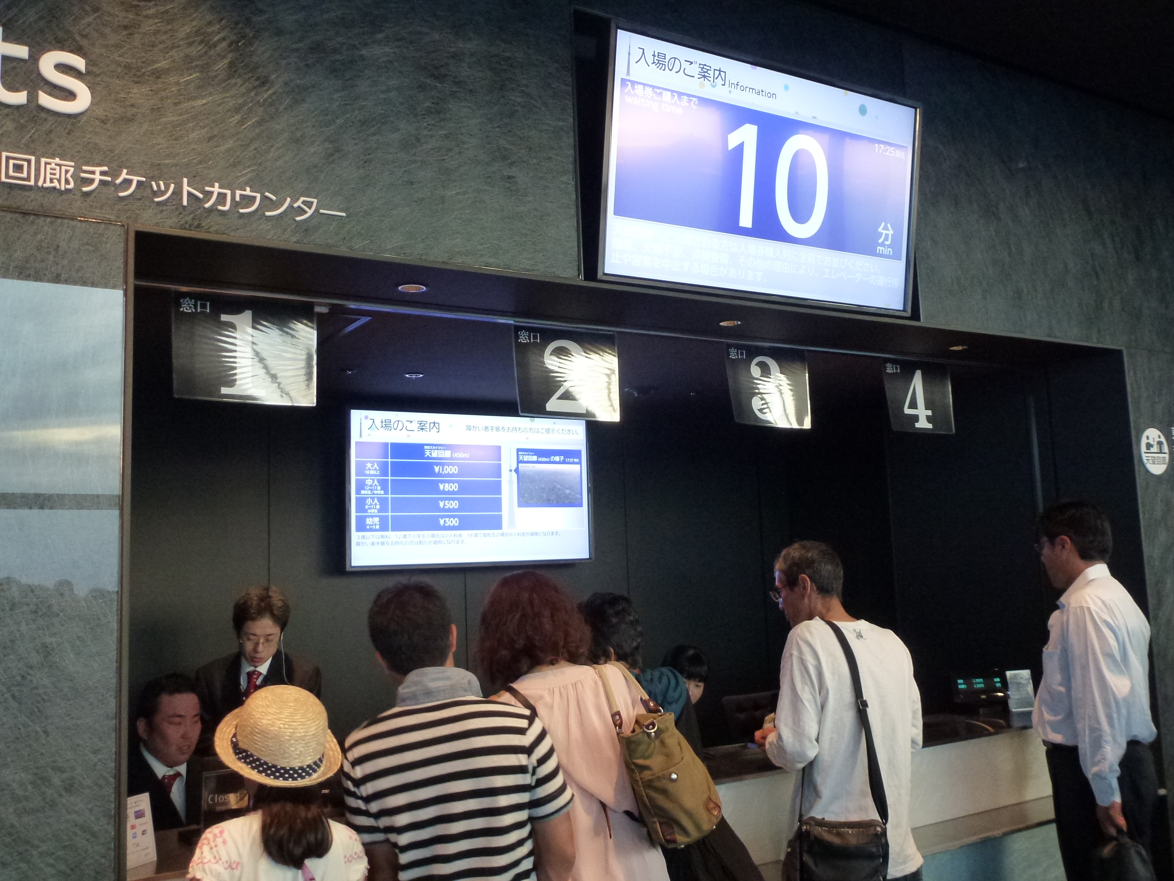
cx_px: 587
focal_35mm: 30
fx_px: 1017
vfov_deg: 46.8
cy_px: 440
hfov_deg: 60.0
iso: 400
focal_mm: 5.4
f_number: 3.5
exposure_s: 1/30
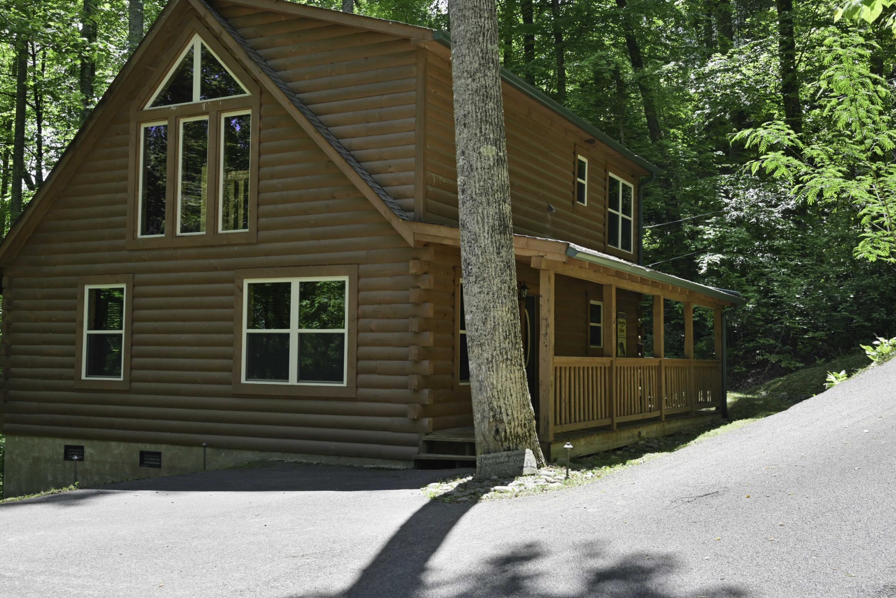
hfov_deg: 47.8
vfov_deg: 32.9
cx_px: 424
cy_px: 285
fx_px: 1012
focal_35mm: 41
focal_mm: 31.5
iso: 200
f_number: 7.1
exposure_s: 1/100
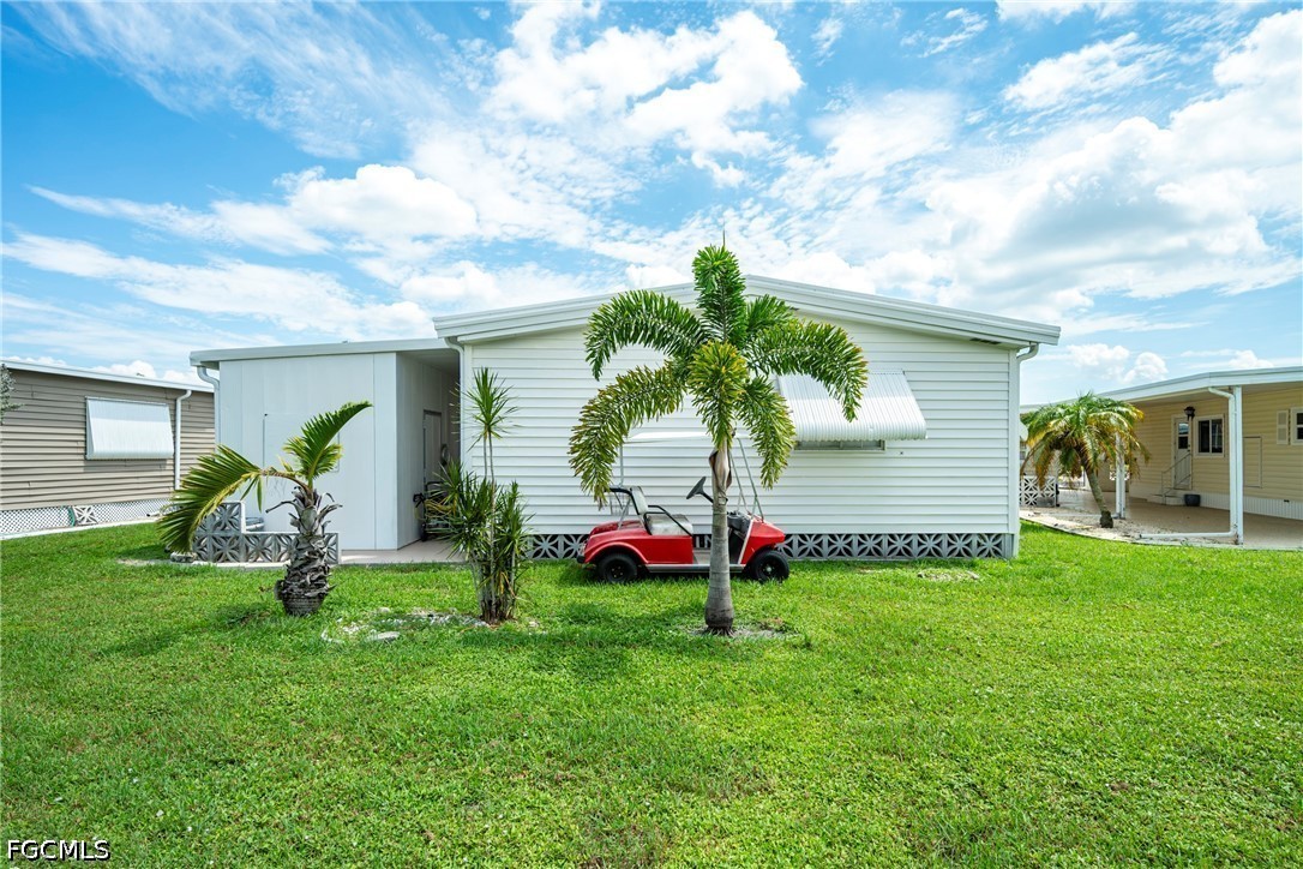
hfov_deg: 91.6
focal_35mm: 18
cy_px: 434
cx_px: 652
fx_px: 633
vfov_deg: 68.9
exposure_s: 1/1000
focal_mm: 17.5
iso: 100
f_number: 4
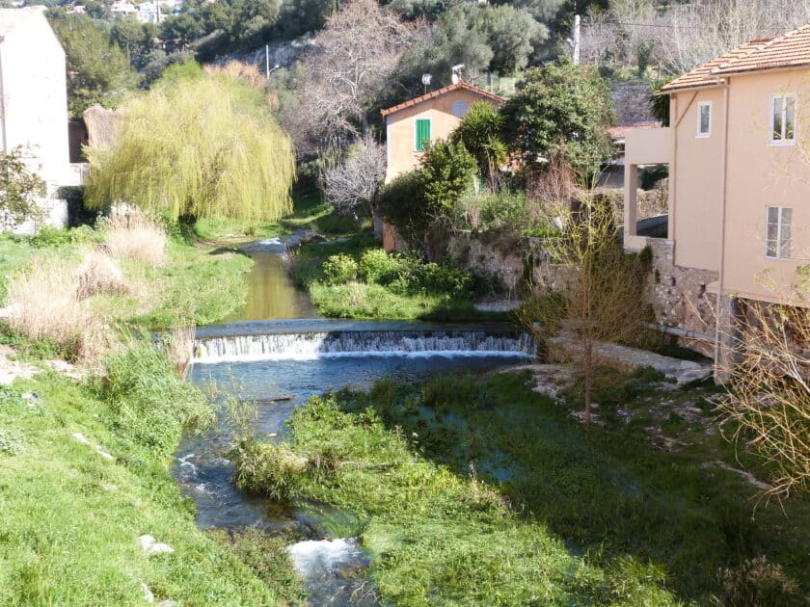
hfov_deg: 38.9
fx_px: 1147
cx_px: 405
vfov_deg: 29.7
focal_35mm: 49
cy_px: 304
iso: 100
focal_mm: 8.7
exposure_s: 1/200
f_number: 4
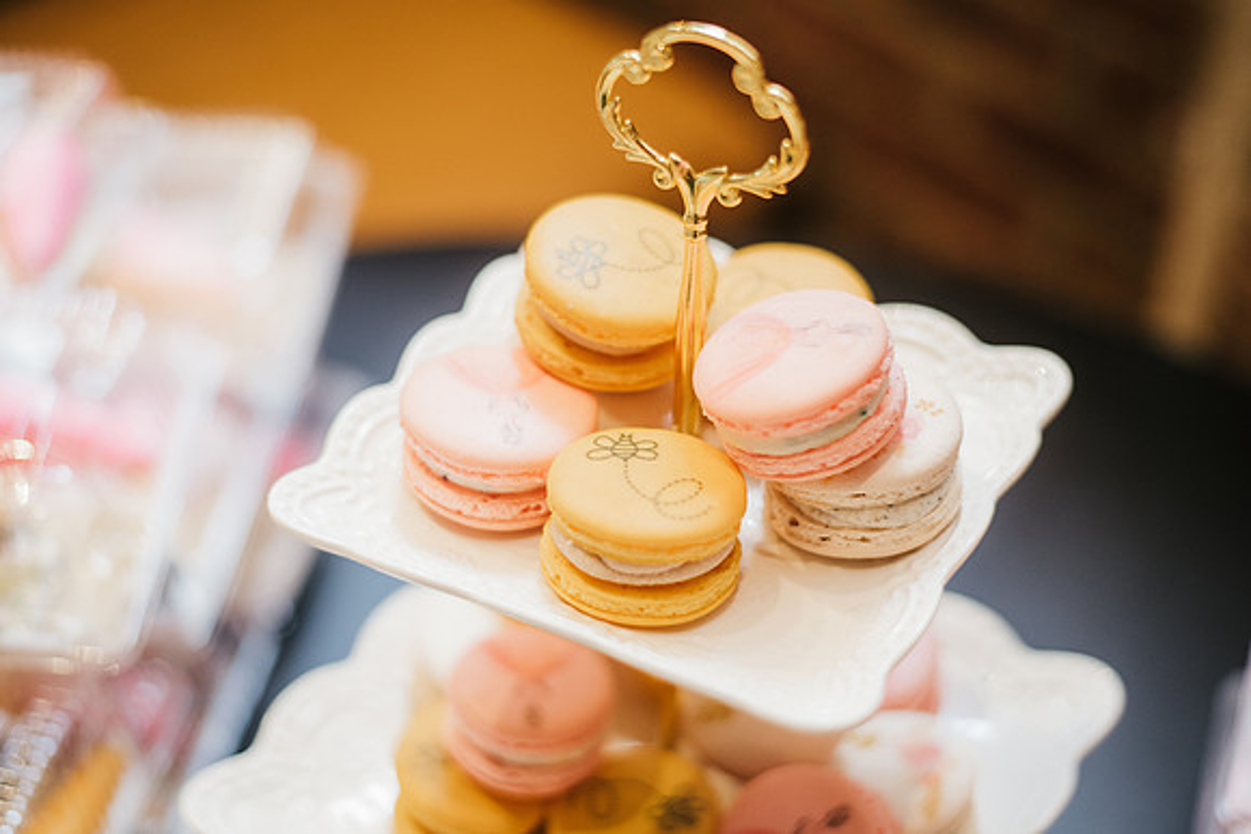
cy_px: 417
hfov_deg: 39.6
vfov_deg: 27.0
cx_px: 626
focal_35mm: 50
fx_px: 1738
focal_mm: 50
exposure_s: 1/200
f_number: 2
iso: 1250
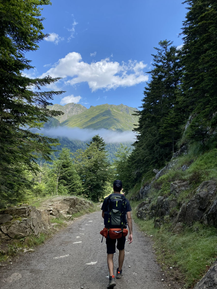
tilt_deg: +4.3
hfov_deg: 51.4
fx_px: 226
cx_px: 110
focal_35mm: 27
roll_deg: -1.9
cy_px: 145
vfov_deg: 65.3
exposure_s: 1/1330
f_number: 1.8
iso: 32
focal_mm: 4.25
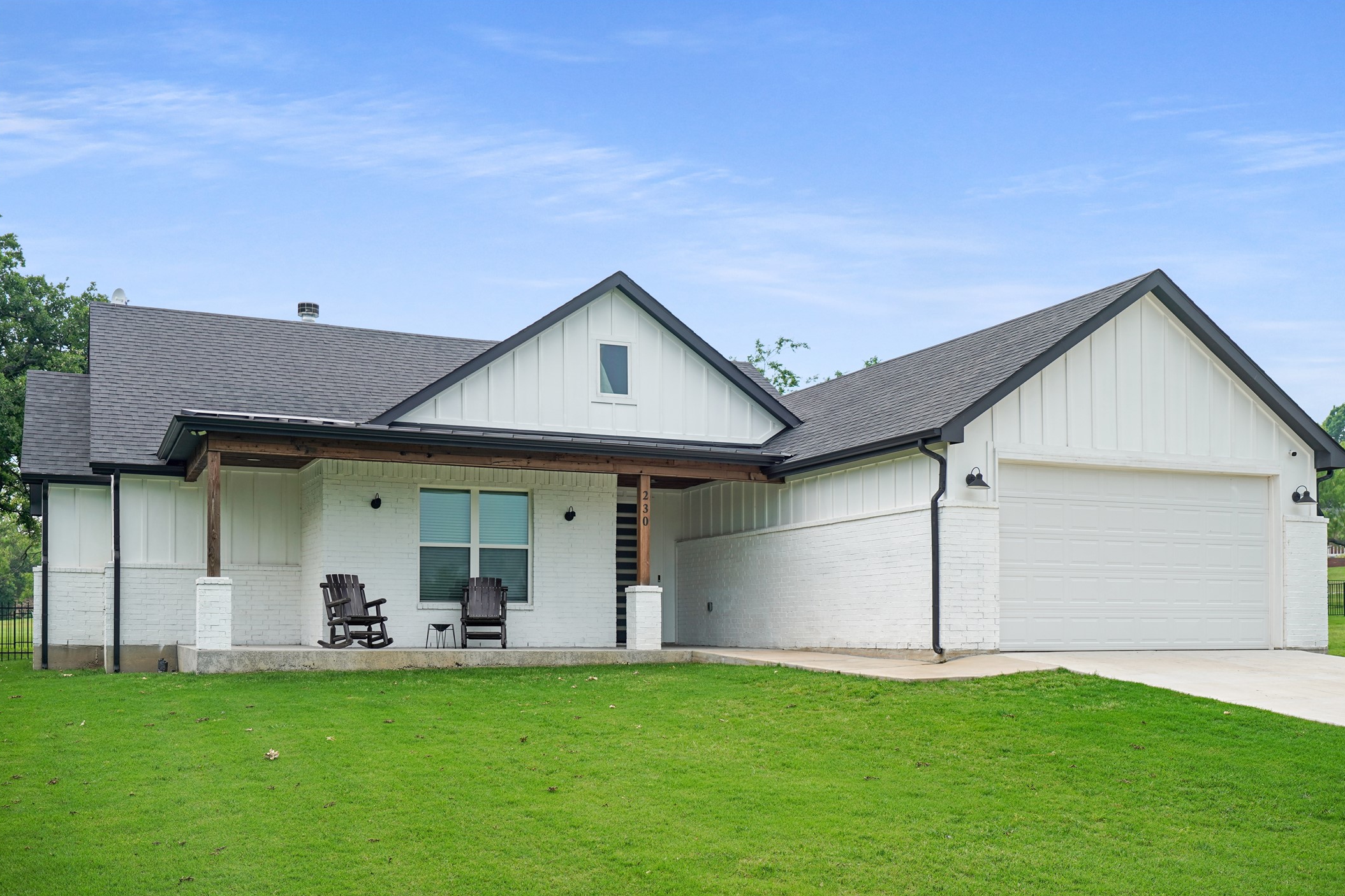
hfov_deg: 53.8
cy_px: 457
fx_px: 1327
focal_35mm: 36
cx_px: 687
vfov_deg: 37.3
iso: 100
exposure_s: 1/200
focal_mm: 23
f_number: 2.8
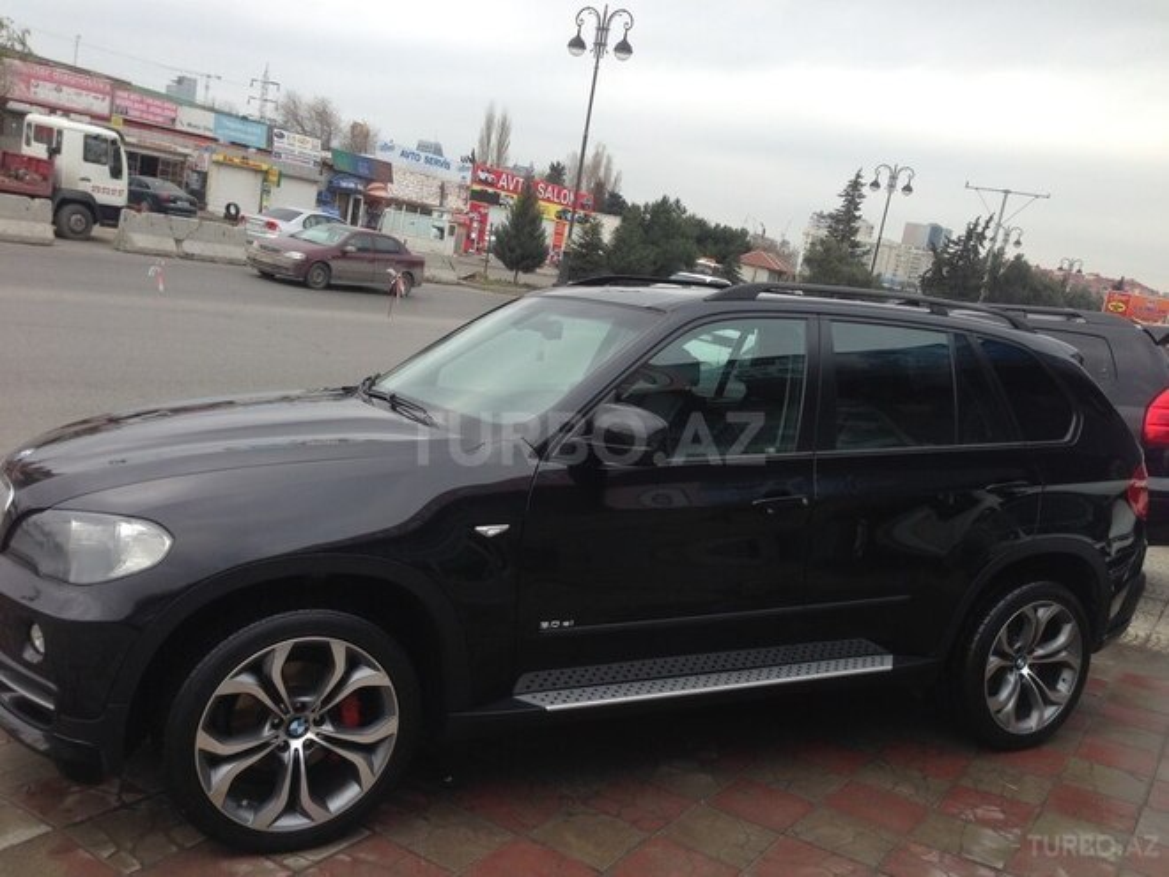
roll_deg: -10.3
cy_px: 438
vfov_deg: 42.9
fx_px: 1114
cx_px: 584
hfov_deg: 55.4
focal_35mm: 33
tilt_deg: -12.1
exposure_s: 1/291
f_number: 2.4
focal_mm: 4.12
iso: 50
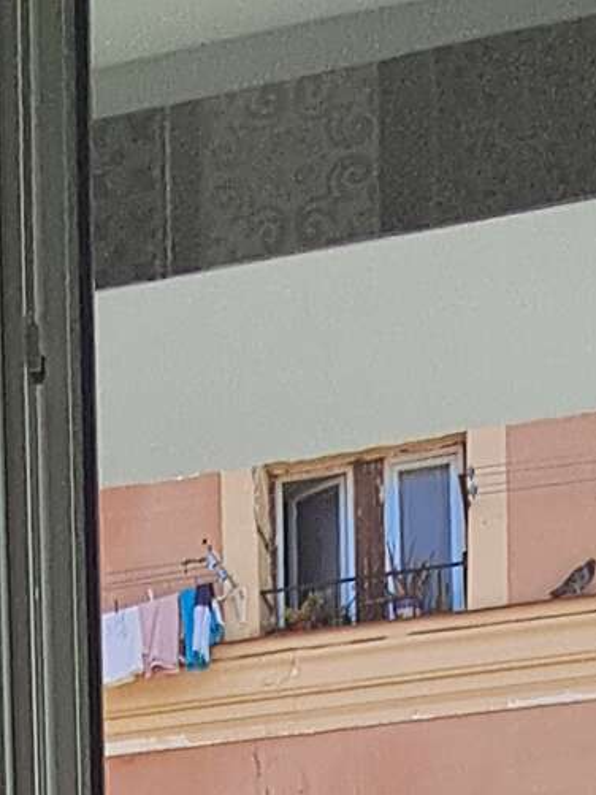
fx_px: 1562
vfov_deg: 19.9
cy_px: 1474
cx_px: 201
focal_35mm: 68
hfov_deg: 21.5
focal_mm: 1.64
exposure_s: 1/1222
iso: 40
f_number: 2.2
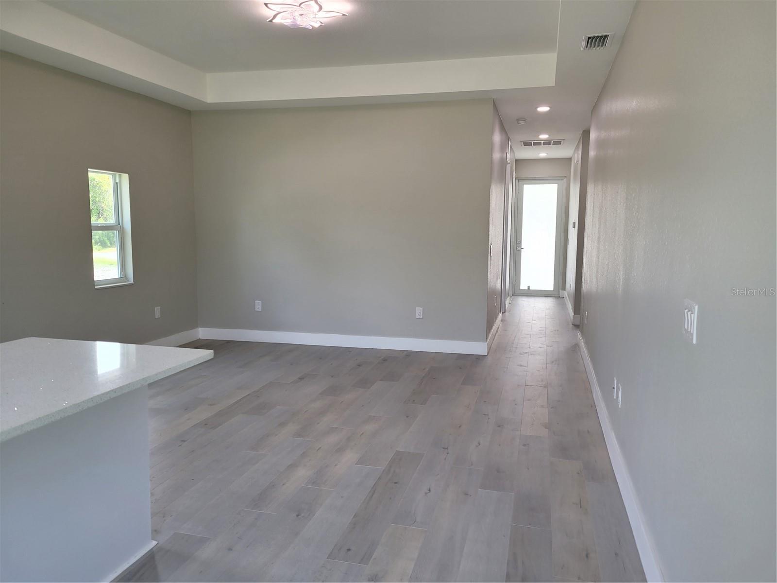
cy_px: 292
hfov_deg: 67.3
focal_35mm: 26
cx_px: 388
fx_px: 584
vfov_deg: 53.1
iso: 64
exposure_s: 1/120
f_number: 1.8
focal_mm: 5.4
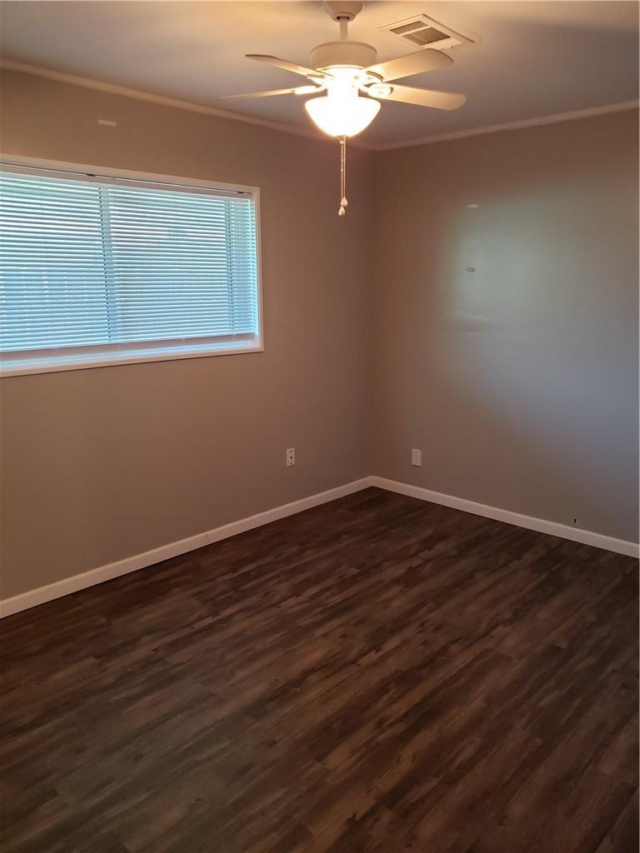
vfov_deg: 67.3
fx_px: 641
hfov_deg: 53.1
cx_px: 320
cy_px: 426
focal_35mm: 26
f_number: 1.5
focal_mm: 4.3
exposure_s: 1/60
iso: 320
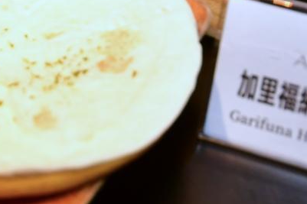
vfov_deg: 11.7
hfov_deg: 17.7
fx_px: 980
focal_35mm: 115
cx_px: 100
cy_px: -35
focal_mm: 24
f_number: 4
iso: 800
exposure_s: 1/60
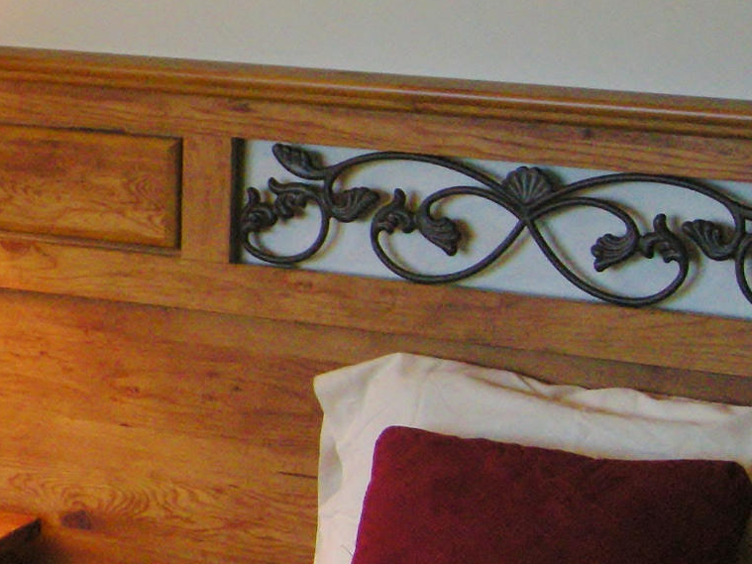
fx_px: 2672
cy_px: 128
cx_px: -400
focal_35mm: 123
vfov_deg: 12.0
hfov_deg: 14.8
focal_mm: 7.5
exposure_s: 1/58.4
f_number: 2.7
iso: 250
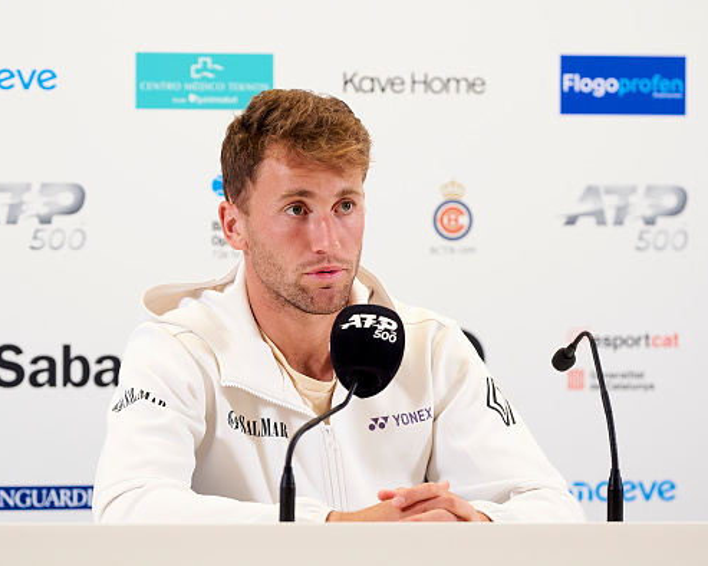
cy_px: 282
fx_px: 4838
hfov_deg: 8.4
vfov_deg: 6.7
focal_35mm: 231
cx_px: 297
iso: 1250
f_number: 2.8
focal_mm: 136
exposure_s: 1/320
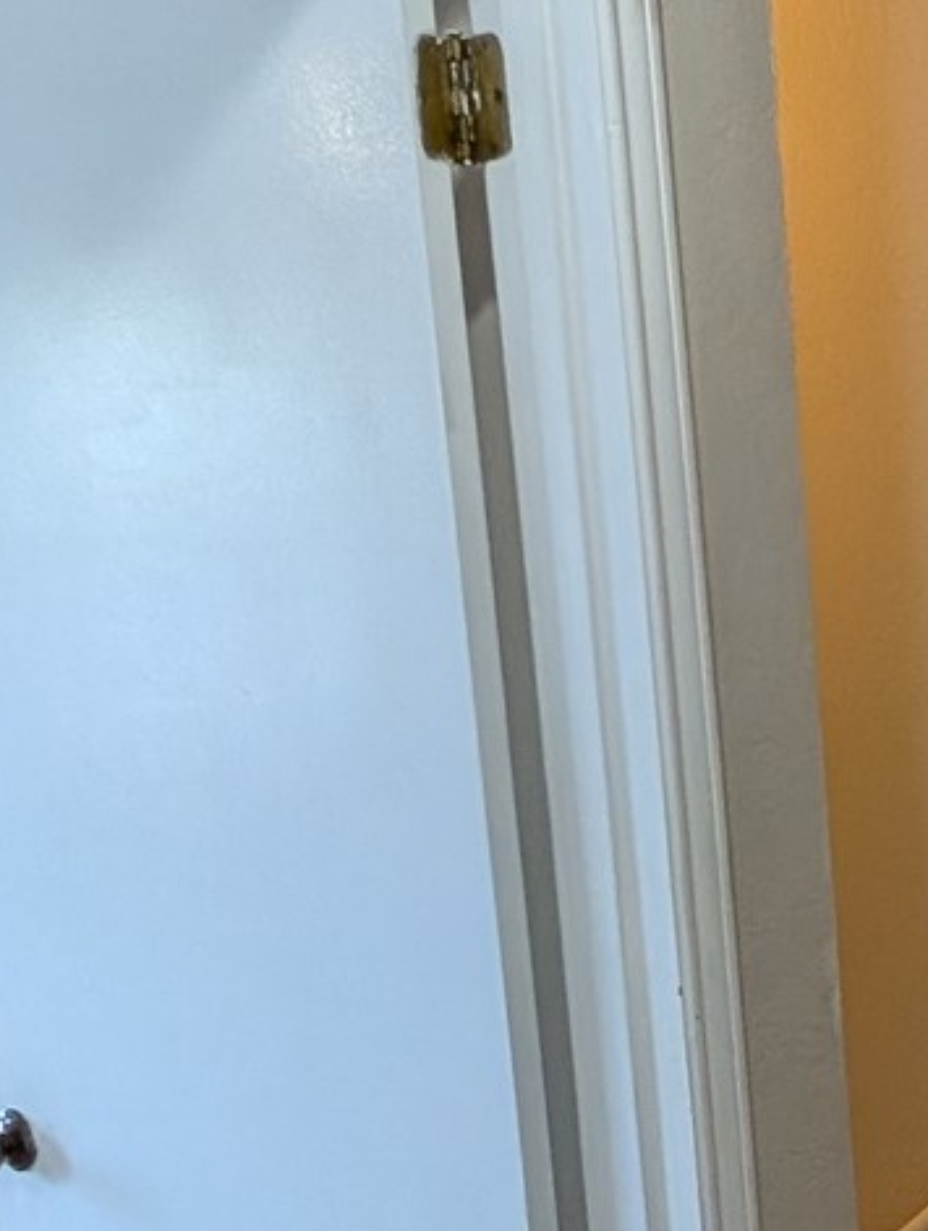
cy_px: 845
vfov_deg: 36.3
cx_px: 937
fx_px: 1853
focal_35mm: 52
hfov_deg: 26.5
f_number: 1.7
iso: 131
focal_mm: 2.02
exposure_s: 1/120
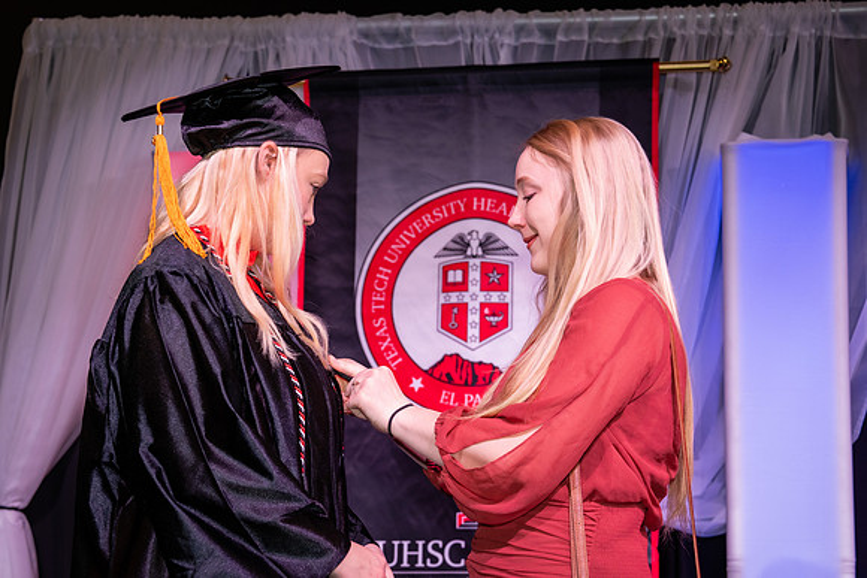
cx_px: 444
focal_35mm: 87
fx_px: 2106
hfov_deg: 23.3
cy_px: 289
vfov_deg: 15.6
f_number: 5.6
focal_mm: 70
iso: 1000
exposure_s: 1/160
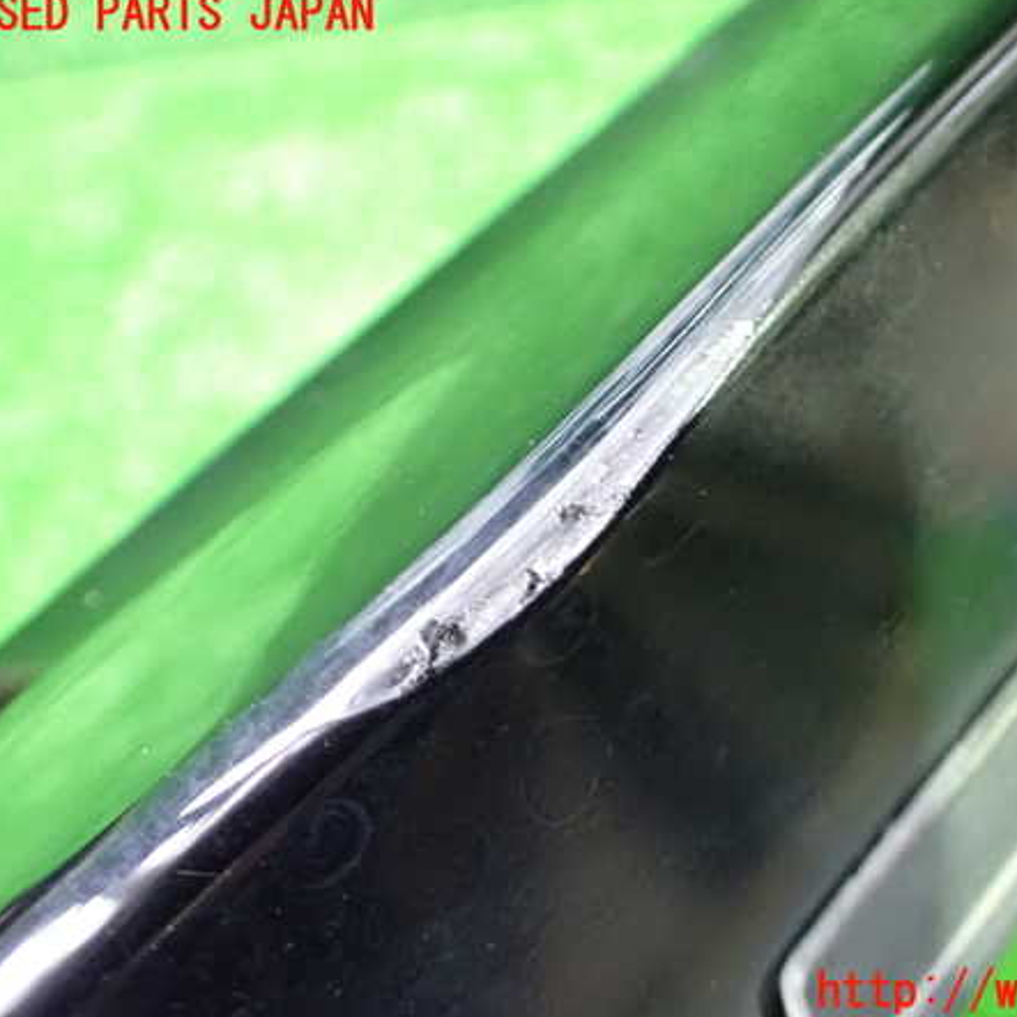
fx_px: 1197
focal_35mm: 36
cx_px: 647
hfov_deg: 45.6
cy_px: 504
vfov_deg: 46.0
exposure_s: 1/25
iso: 1600
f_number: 2.3
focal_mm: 5.4
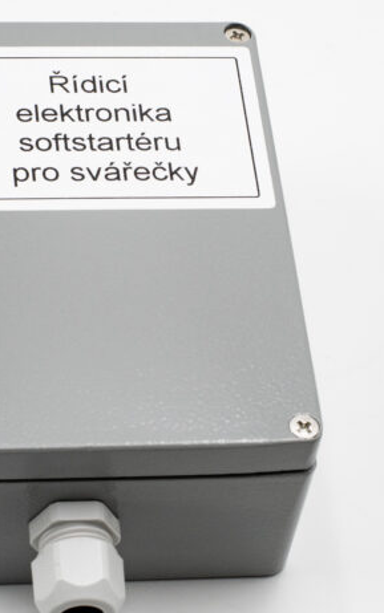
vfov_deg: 16.4
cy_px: 316
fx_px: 2125
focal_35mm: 127
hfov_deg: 10.3
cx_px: 134
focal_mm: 50
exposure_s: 1/60
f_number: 14
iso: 640
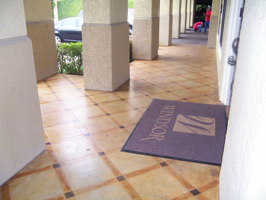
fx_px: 254
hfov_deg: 55.4
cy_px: 100
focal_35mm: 33
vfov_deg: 42.9
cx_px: 133
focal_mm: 5.5
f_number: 2.8
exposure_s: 1/45
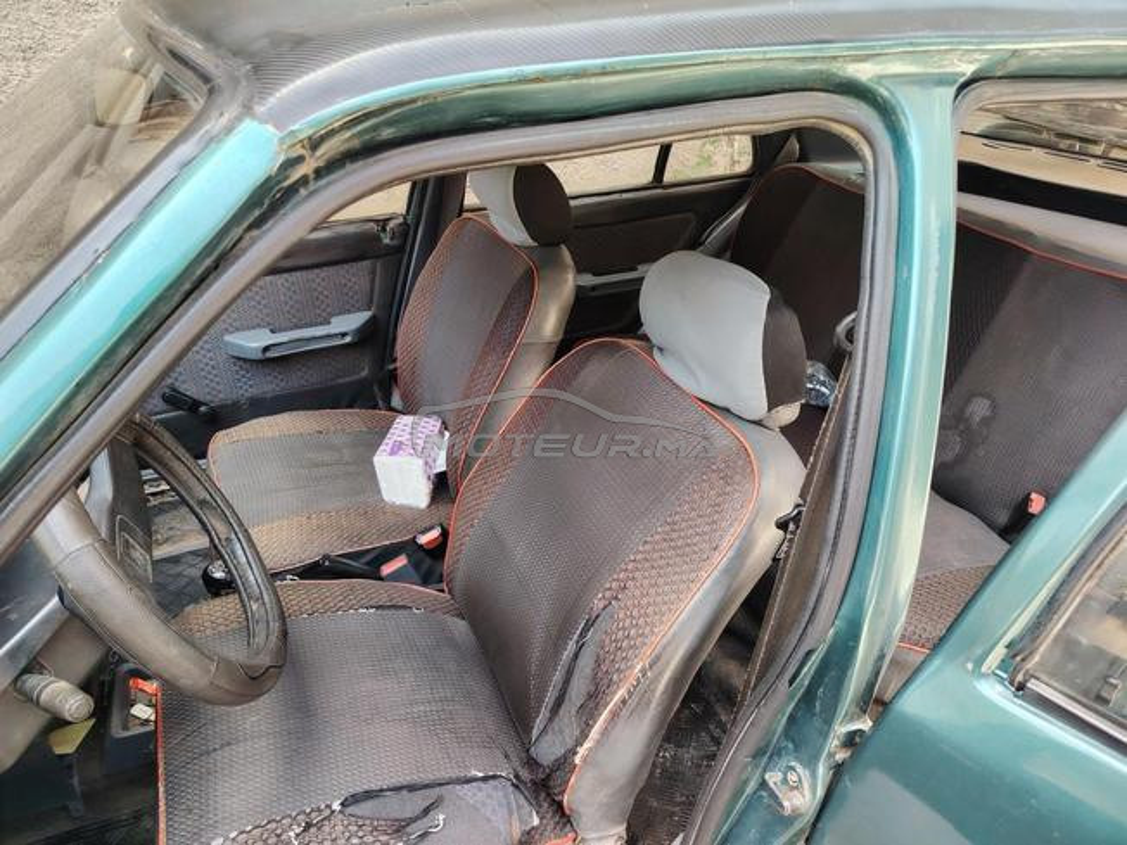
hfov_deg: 71.6
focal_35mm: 24
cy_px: 422
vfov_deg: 56.8
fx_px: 781
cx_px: 564
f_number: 1.75
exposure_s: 1/50
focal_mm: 5.25
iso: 103
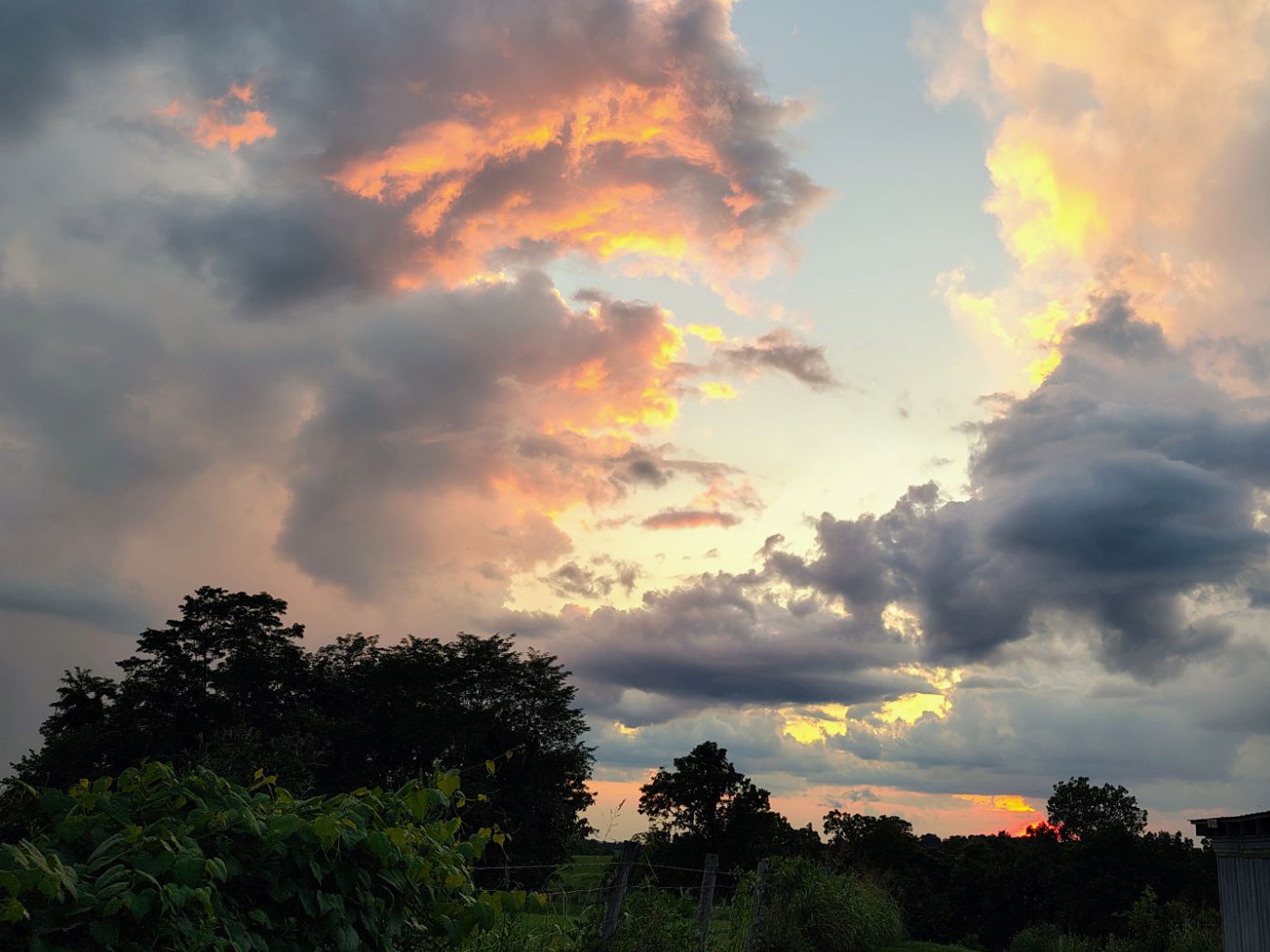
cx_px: 811
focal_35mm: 35
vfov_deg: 40.5
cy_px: 383
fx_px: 1284
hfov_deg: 51.9
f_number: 1.8
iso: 100
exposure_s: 1/120
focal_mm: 5.56
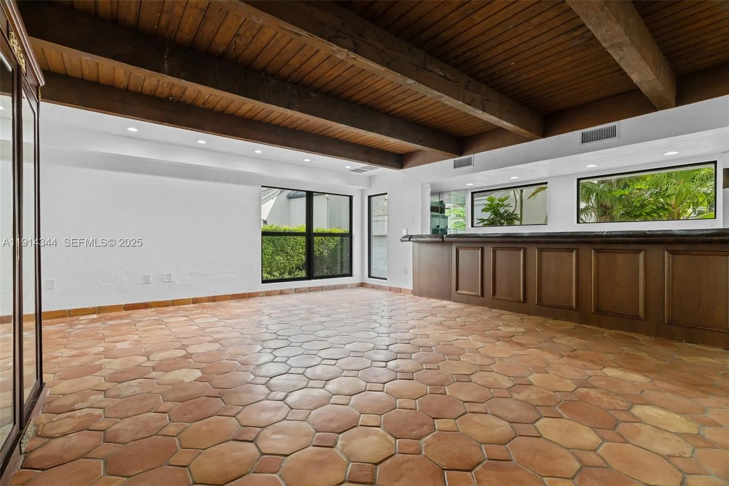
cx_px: 364
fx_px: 324
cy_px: 243
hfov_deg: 96.7
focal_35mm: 16
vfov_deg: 73.7
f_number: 8
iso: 320
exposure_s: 1/3
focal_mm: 16
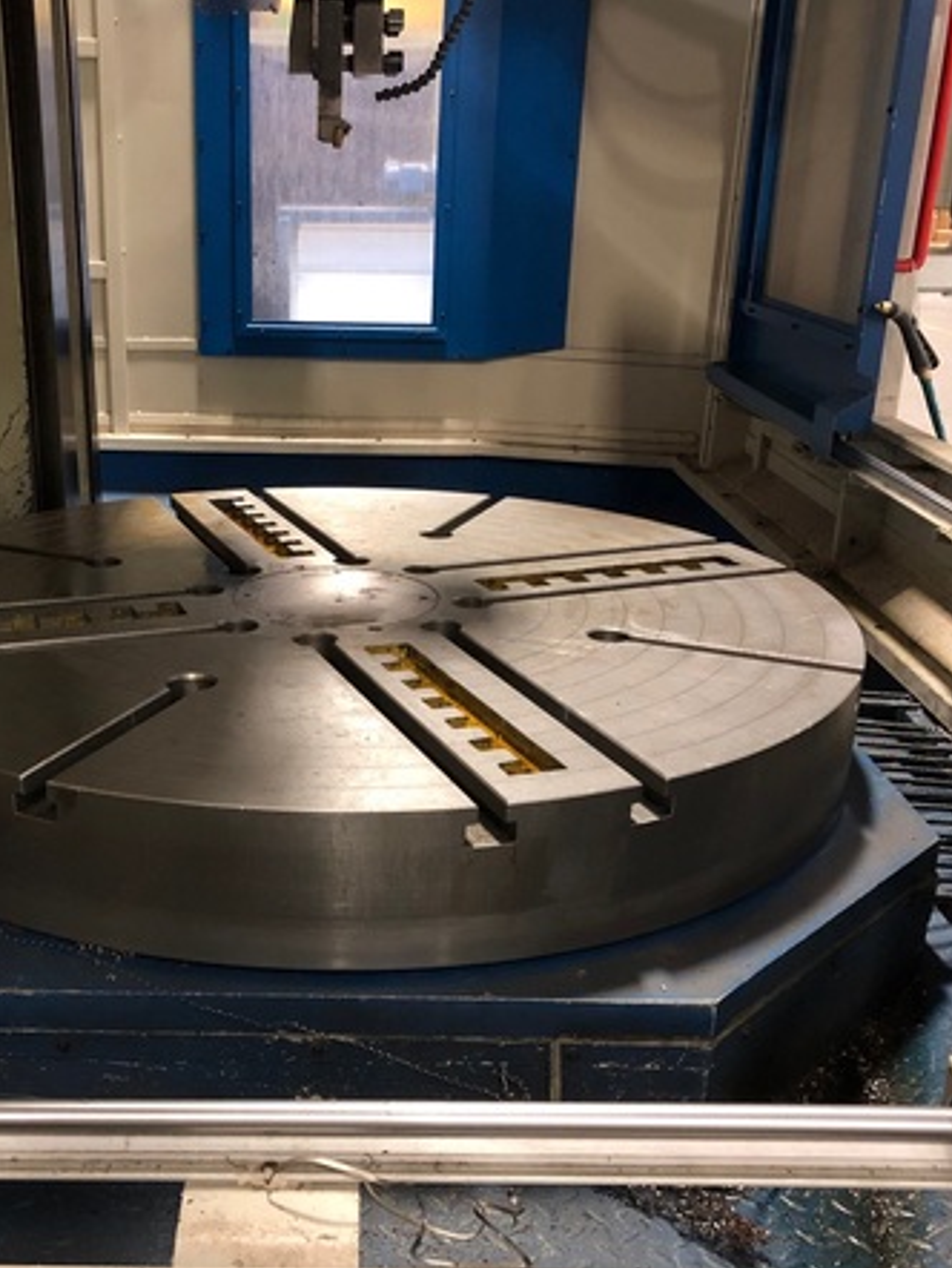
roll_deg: +1.2
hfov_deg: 37.3
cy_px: 717
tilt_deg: -21.2
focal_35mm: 38
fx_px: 1392
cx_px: 313
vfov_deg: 48.8
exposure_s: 1/6
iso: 100
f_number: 1.8
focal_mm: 3.99
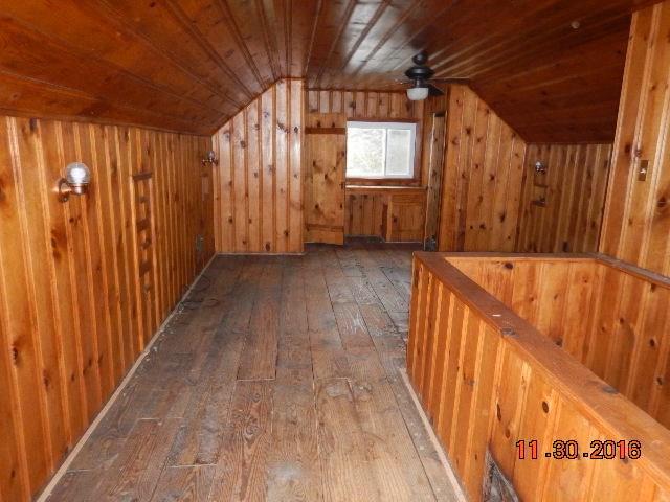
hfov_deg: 71.6
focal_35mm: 24
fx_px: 465
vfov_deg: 56.8
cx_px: 335
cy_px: 251
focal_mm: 4.3
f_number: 2.8
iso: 720
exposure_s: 1/30
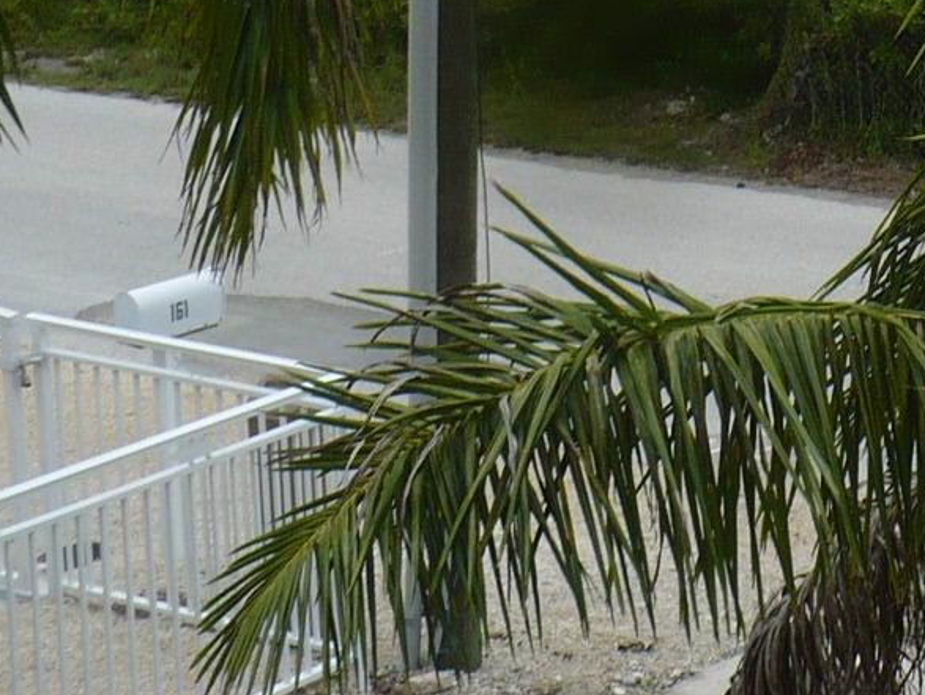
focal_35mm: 129
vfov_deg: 11.0
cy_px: -411
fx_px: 3449
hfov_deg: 14.6
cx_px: 1187
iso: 100
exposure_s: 1/200
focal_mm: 6.1
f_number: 8
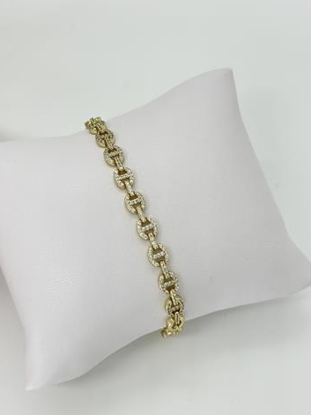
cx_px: 147
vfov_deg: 36.2
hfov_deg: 27.5
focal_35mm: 53
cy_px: 203
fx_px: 635
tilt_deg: -62.7
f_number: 1.78
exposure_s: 1/411
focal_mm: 6.86
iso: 80
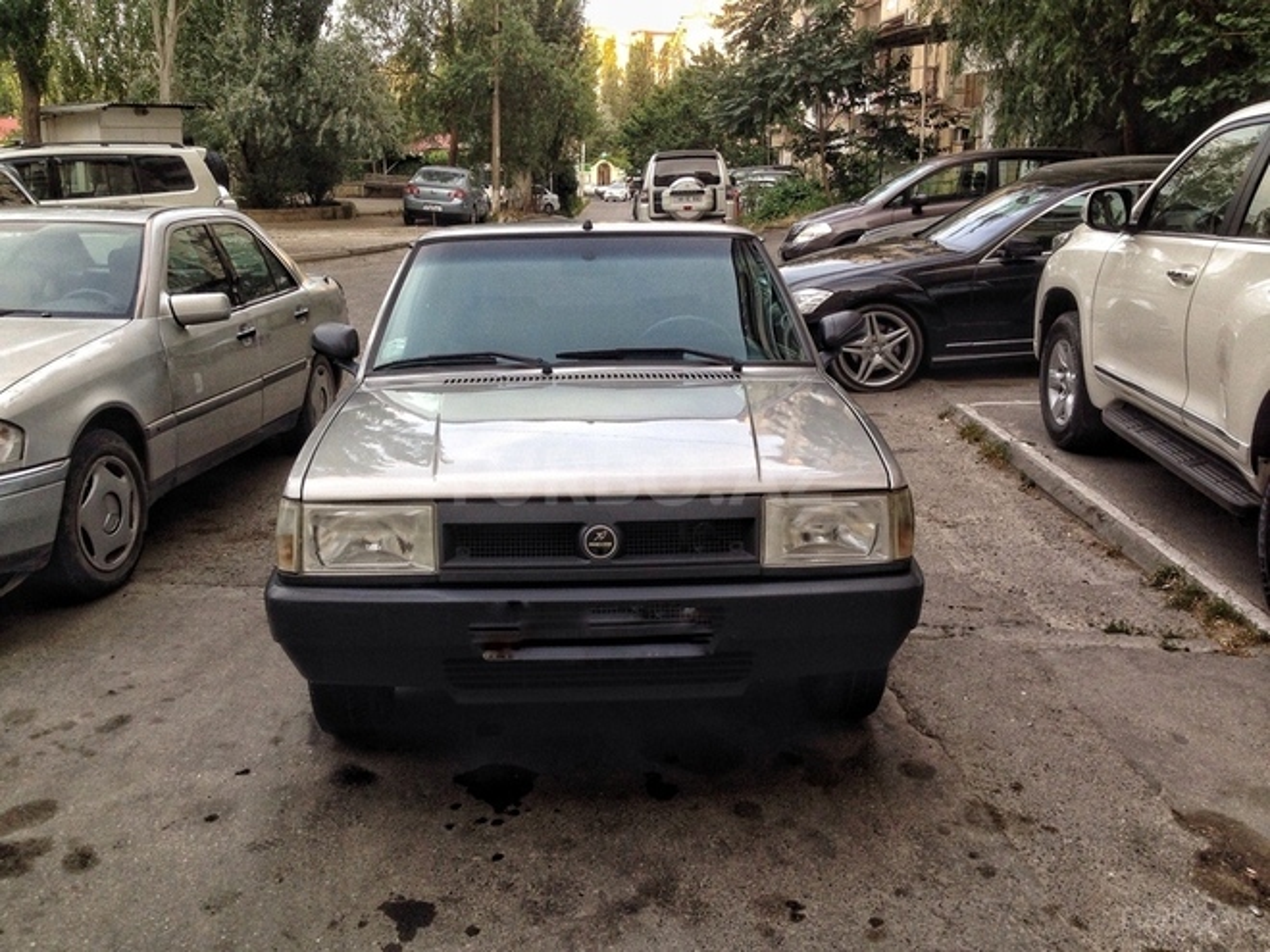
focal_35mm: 33
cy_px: 476
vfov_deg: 42.9
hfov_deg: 55.4
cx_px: 635
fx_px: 1211
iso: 80
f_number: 2.4
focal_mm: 4.12
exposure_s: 1/120
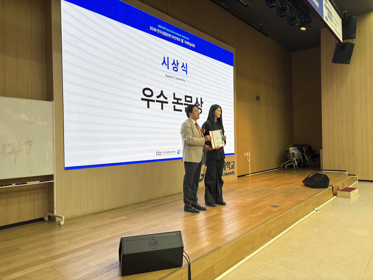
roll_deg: +2.0
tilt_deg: +0.4
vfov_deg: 53.1
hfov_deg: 67.3
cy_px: 140
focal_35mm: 26
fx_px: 280
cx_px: 186
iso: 50
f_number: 1.6
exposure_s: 1/122
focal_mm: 5.96
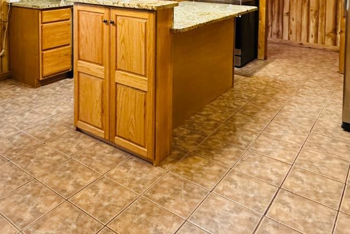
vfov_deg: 33.6
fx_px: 340
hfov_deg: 53.6
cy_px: -14
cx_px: 123
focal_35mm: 35
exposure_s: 1/60
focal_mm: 2.22
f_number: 2.2
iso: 320
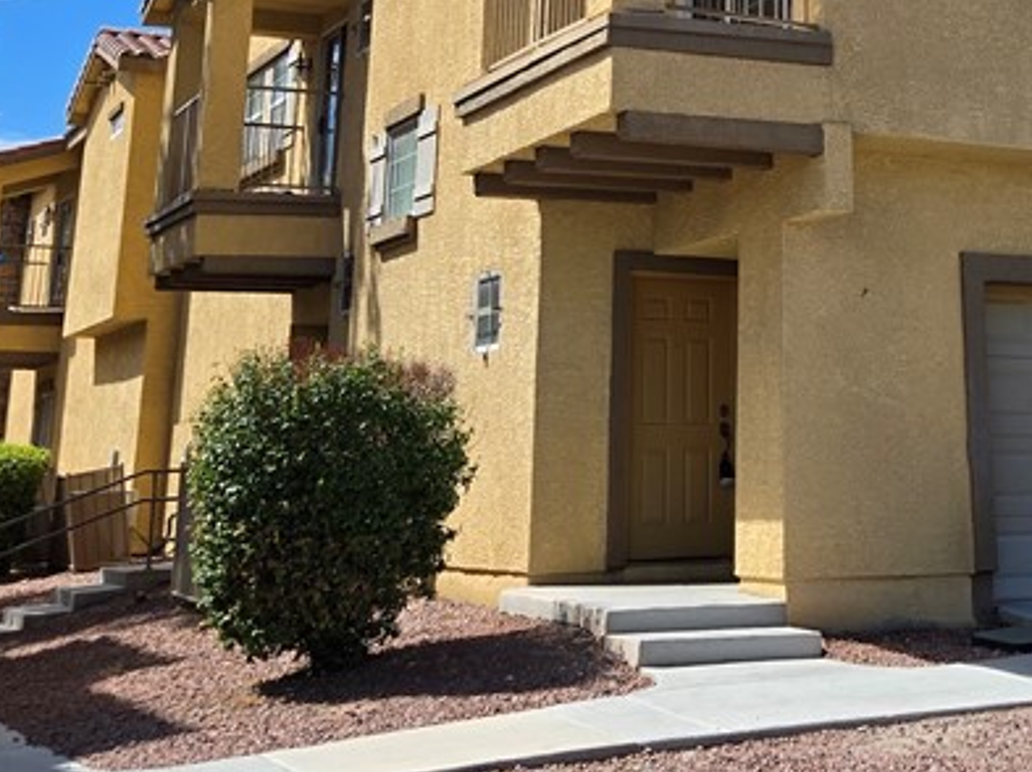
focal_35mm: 60
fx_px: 1787
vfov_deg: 23.1
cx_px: 822
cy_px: -45
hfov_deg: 31.4
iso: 40
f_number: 1.8
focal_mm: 5.4
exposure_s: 1/2921
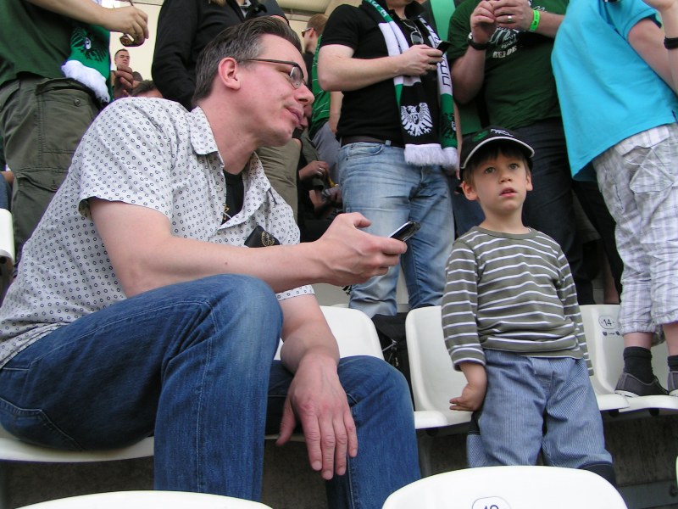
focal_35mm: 38
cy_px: 254
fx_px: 744
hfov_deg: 49.0
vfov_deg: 37.7
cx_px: 339
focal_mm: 5.8
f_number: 4.5
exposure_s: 1/125
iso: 50
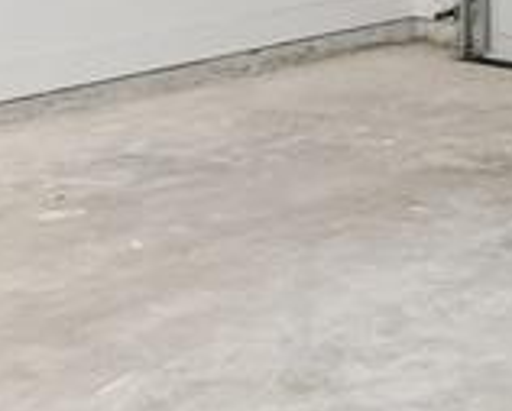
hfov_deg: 18.2
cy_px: -262
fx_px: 1473
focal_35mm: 97
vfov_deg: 14.5
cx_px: 687
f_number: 8
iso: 400
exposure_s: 1/5
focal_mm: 16
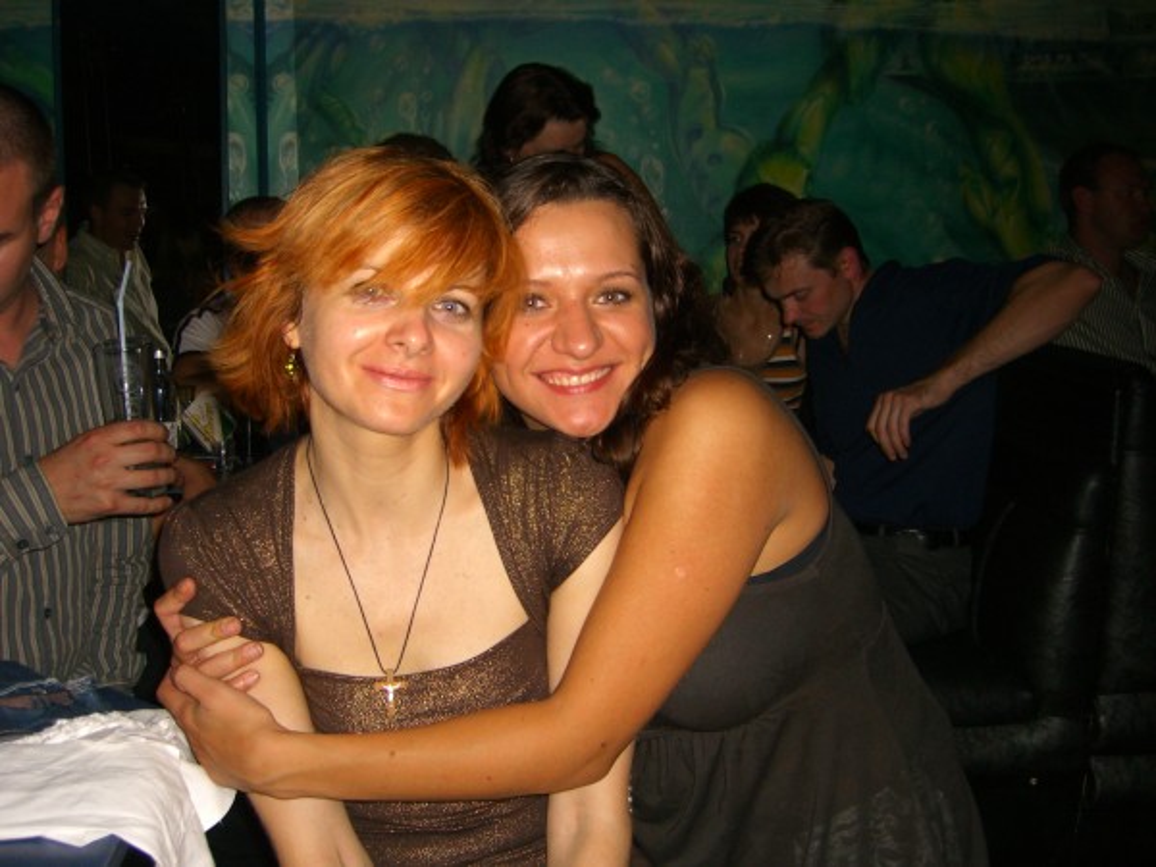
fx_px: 1269
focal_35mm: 38
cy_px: 434
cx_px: 578
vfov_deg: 37.7
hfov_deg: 49.0
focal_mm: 7.9
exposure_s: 1/60
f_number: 2.8
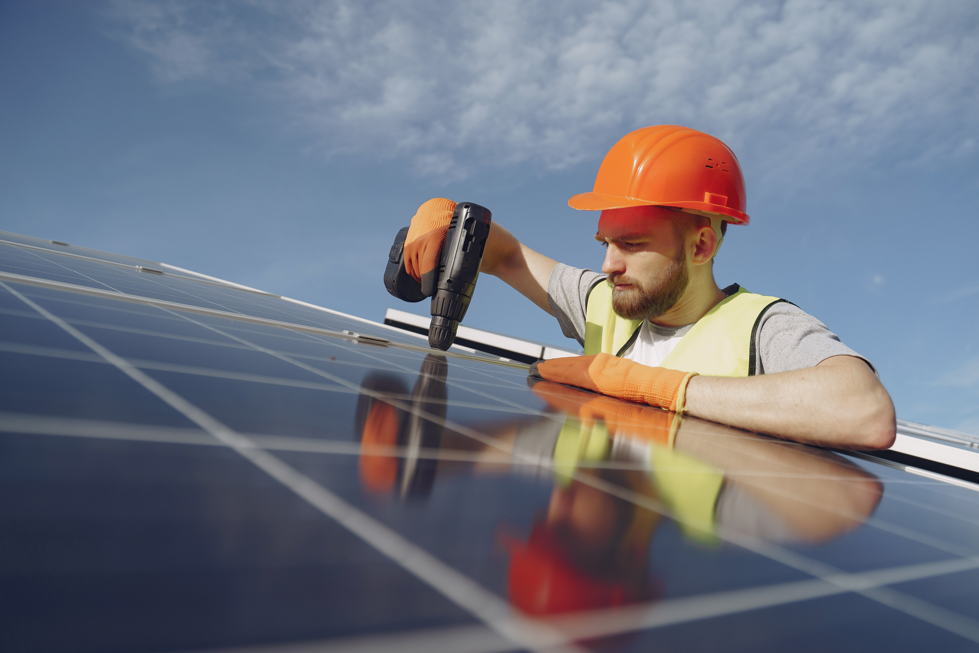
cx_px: 490
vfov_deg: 46.4
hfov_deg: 65.5
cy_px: 326
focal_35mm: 28
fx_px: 761
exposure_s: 1/5000
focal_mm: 28
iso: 500
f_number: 4
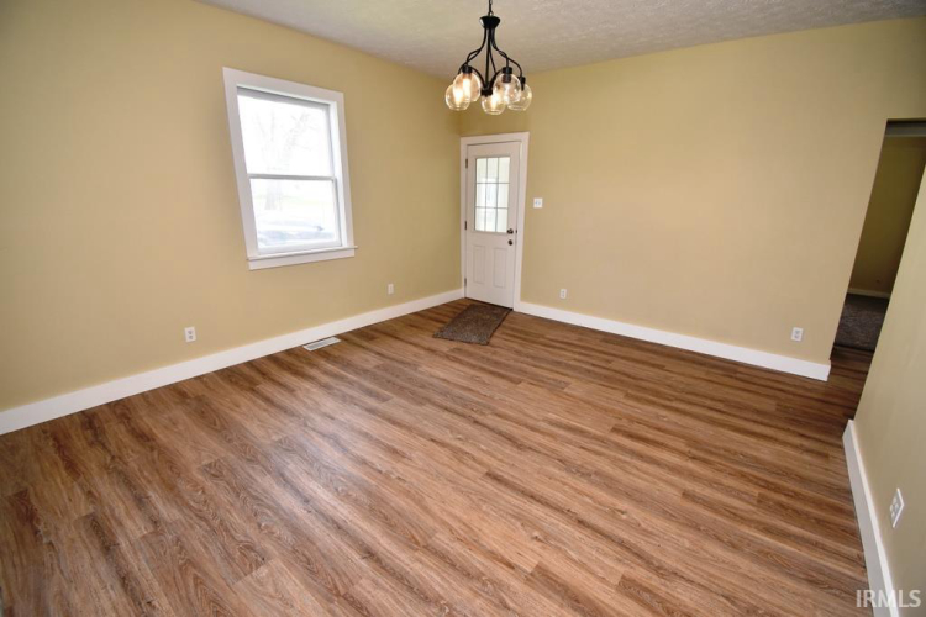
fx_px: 386
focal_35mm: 15
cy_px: 308
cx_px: 463
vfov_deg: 77.3
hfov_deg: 100.4
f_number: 5.6
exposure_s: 1/125
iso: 450
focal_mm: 10
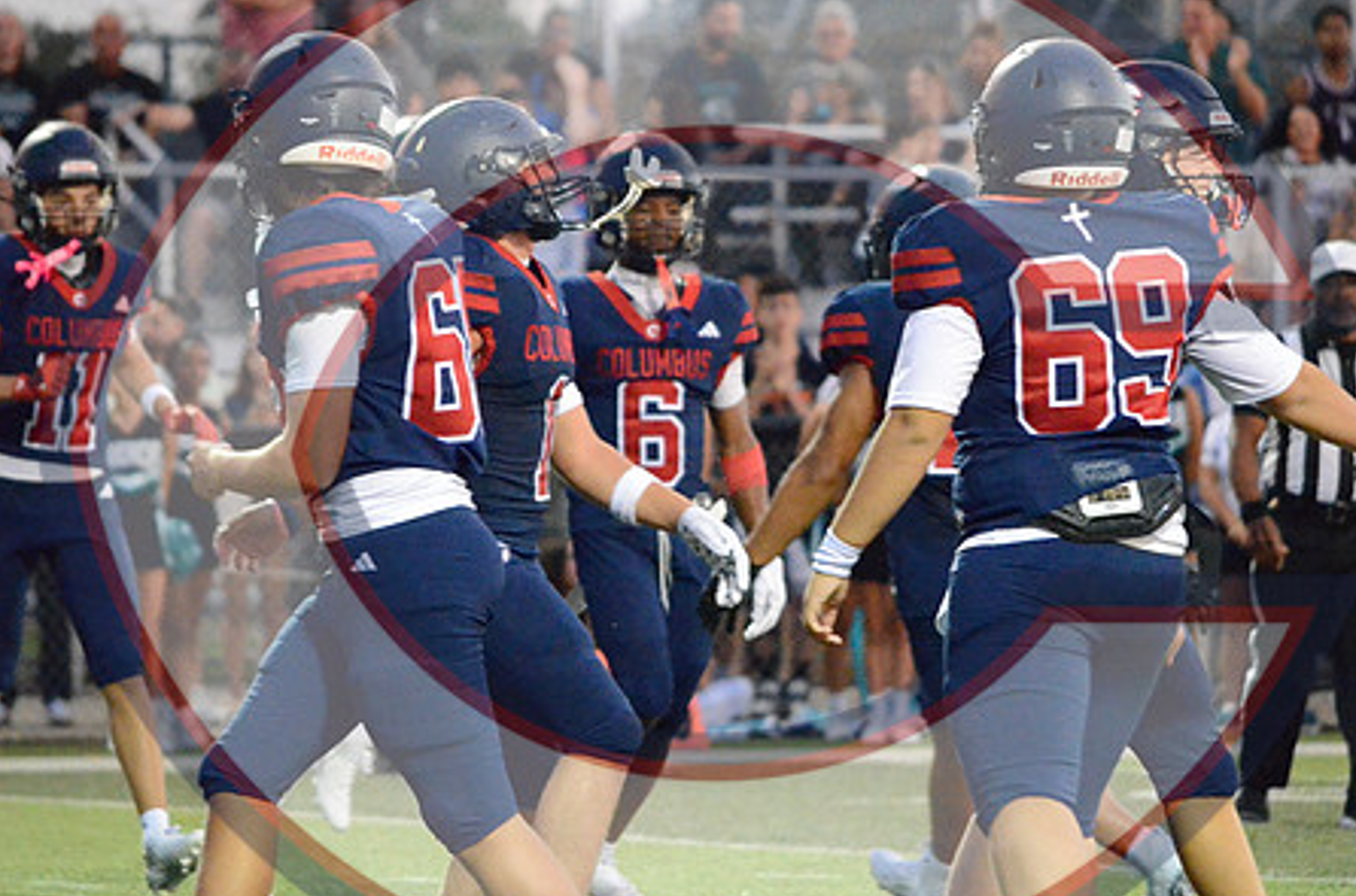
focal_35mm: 410
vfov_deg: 3.3
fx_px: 15405
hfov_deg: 5.0
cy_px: 453
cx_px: 702
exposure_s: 1/400
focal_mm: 210
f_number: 5.3
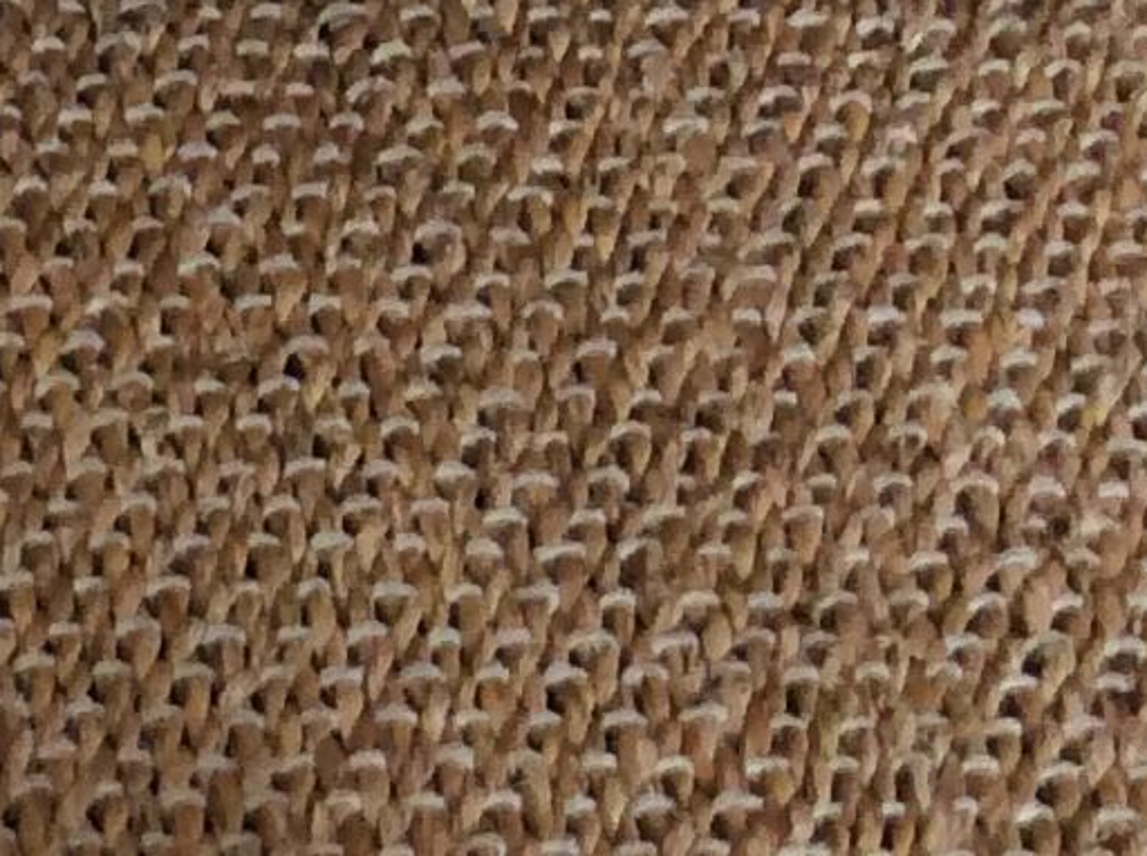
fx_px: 5358
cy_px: 1914
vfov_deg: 8.5
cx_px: -1438
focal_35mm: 162
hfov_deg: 10.7
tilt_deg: -54.4
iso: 64
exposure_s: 1/25
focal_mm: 3.3
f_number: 2.4
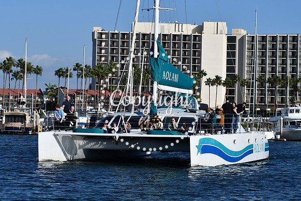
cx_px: 150
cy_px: 100
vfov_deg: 11.4
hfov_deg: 17.1
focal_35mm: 120
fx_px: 1004
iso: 100
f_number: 9
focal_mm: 80
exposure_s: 1/640
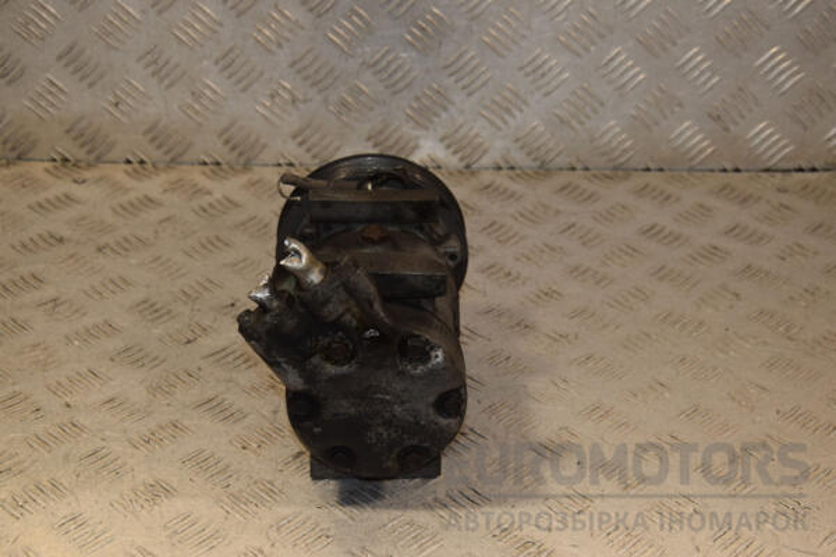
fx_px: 1672
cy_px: 278
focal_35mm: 72
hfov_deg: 28.1
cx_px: 418
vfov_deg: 18.9
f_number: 7.1
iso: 800
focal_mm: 48
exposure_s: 1/200
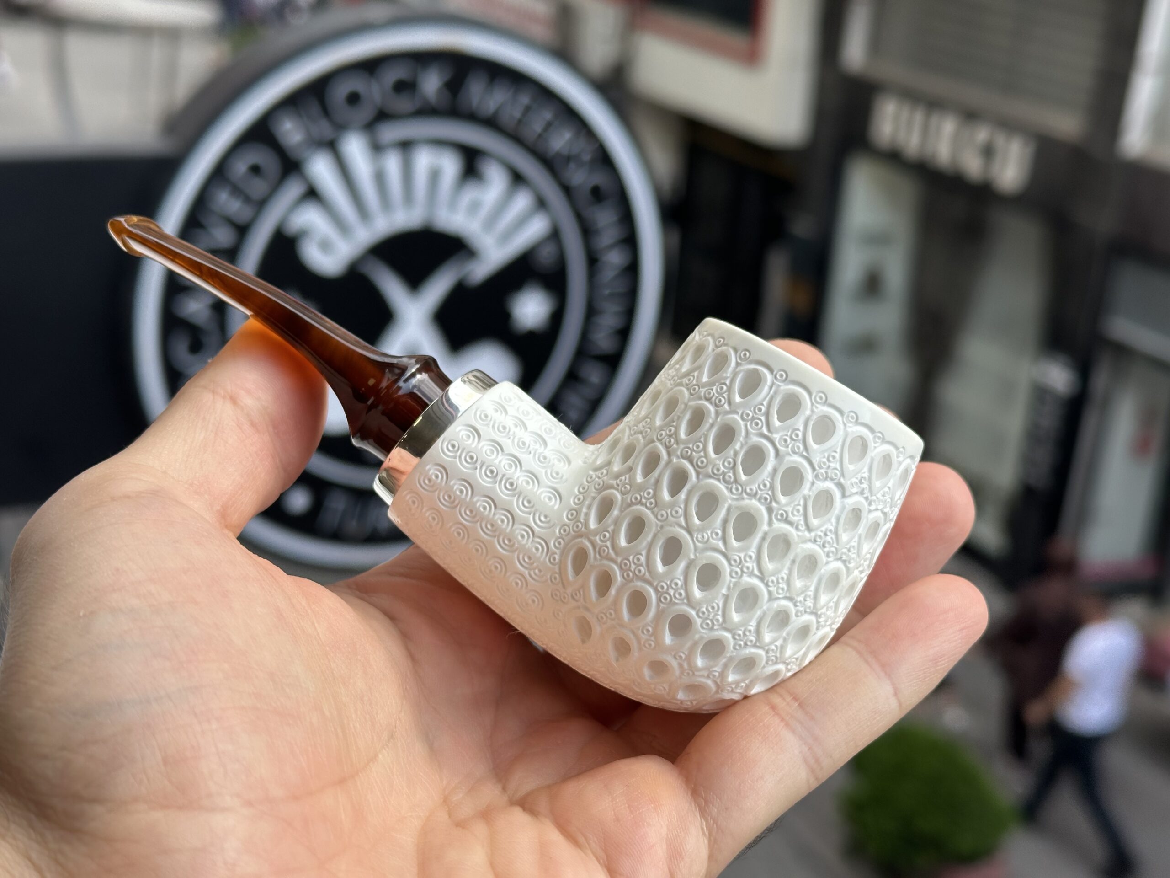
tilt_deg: -21.3
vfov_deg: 30.3
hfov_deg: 39.7
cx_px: 585
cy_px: 439
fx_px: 1622
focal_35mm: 48
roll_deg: -4.8
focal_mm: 6.86
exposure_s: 1/1199
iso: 64
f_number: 1.78
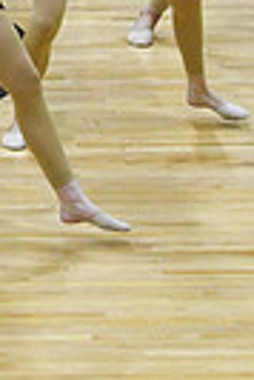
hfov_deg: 3.0
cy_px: -107
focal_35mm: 457
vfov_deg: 4.5
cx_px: -462
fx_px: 4824
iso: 5000
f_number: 4
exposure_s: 1/400
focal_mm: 70
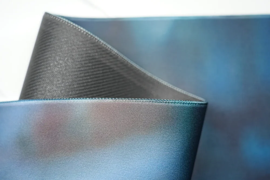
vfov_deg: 25.1
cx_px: 135
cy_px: 90
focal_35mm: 54
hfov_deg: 36.9
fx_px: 405
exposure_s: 1/40
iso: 500
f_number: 4
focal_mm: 54
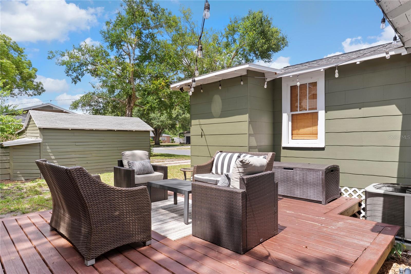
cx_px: 206
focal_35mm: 21
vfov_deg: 59.5
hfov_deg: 81.2
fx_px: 240
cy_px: 137
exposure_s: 1/30
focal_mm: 21
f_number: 8
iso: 100
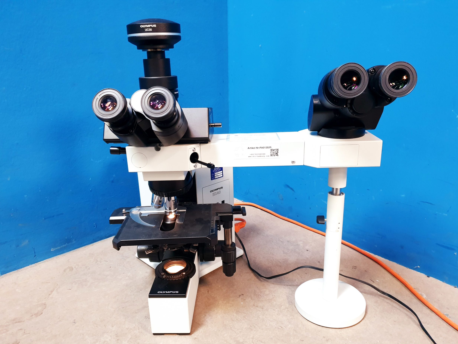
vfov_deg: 51.3
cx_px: 226
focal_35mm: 27
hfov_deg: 65.3
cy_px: 178
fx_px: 357
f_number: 1.5
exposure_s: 1/50
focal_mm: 4.3
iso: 250
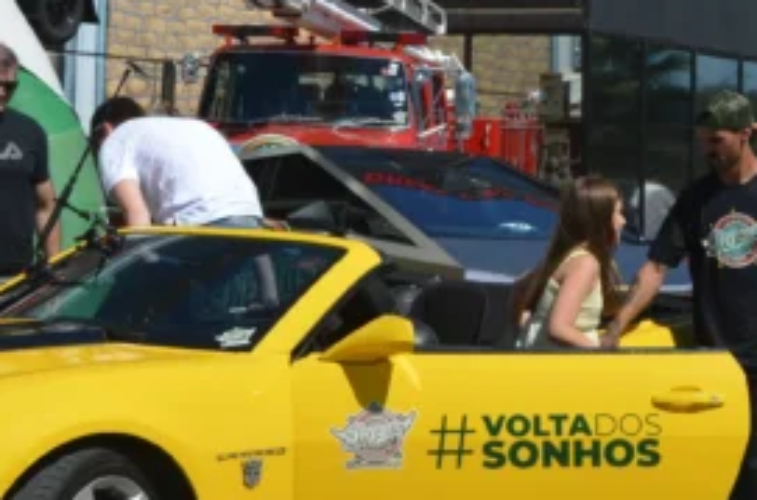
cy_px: -20
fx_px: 2998
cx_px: 553
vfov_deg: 9.5
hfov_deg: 14.3
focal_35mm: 143
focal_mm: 30
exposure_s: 1/320
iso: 100
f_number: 9
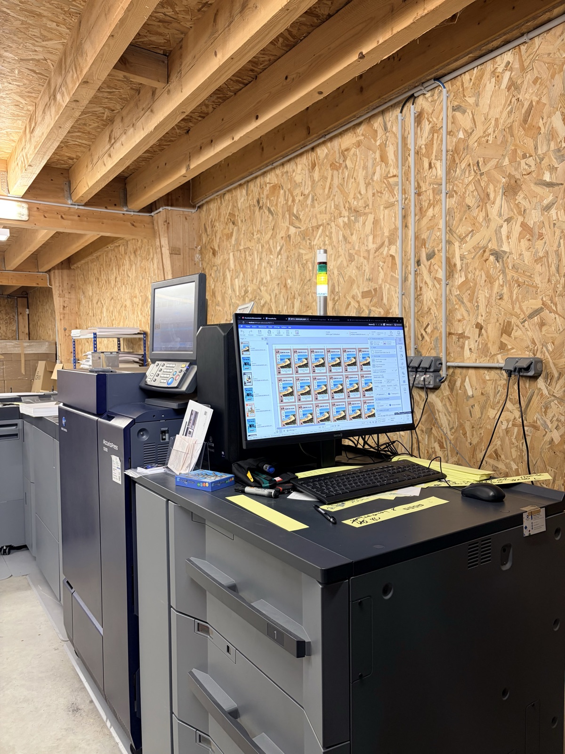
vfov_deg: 67.3
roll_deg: +0.8
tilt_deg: -2.3
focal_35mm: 26
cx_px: 282
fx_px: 566
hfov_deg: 53.1
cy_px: 377
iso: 100
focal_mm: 5.96
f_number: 1.6
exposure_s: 1/50
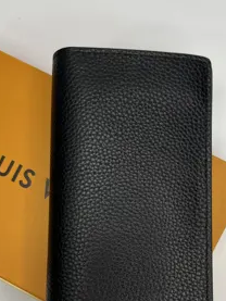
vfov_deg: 41.0
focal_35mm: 45
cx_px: 118
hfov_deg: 32.2
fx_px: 391
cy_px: 221
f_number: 1.5
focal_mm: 5.7
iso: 50
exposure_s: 1/326
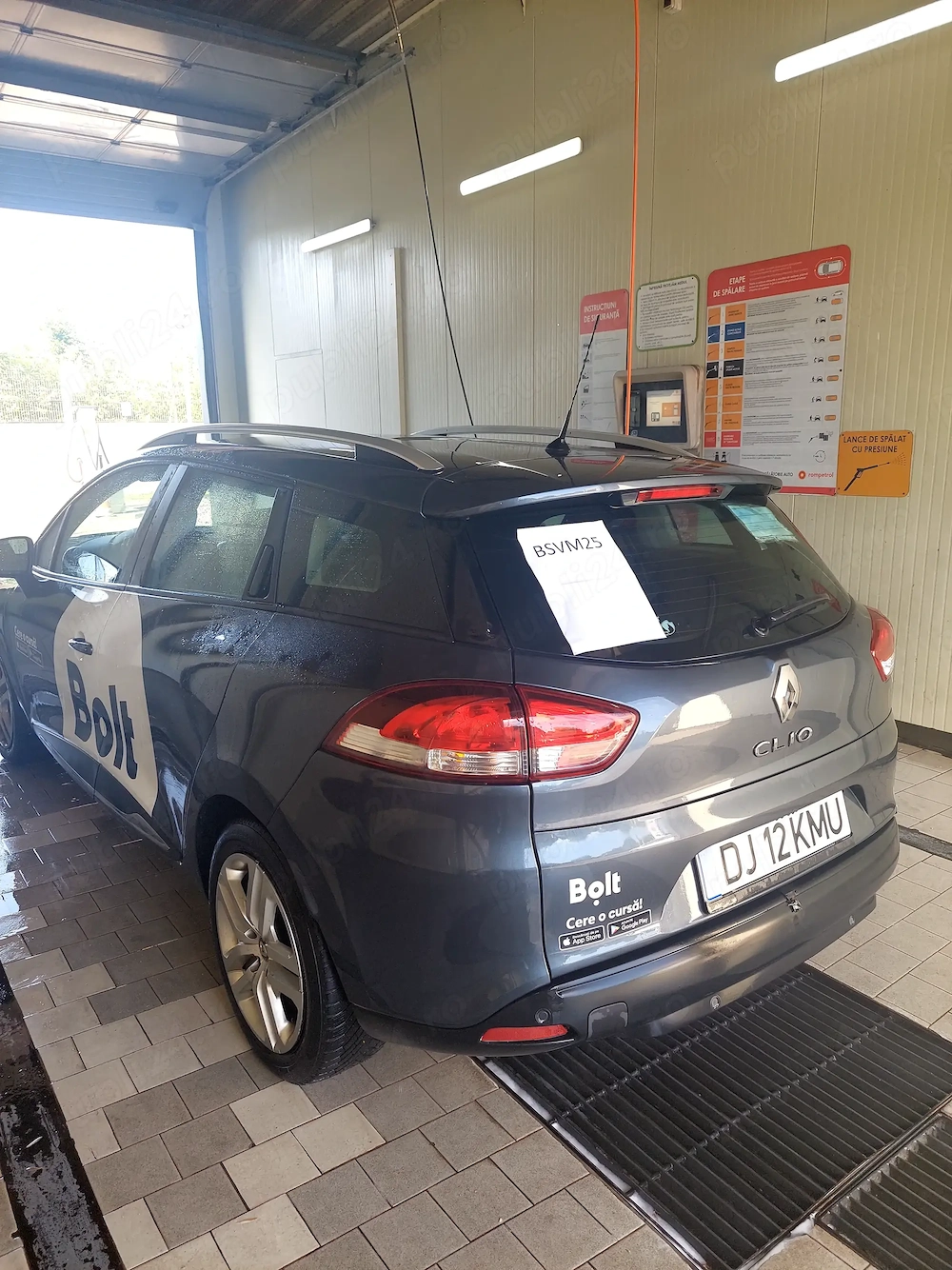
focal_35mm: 24
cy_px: 635
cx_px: 476
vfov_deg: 71.6
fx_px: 880
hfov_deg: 56.8
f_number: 1.8
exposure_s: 1/100
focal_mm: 5.23
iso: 50
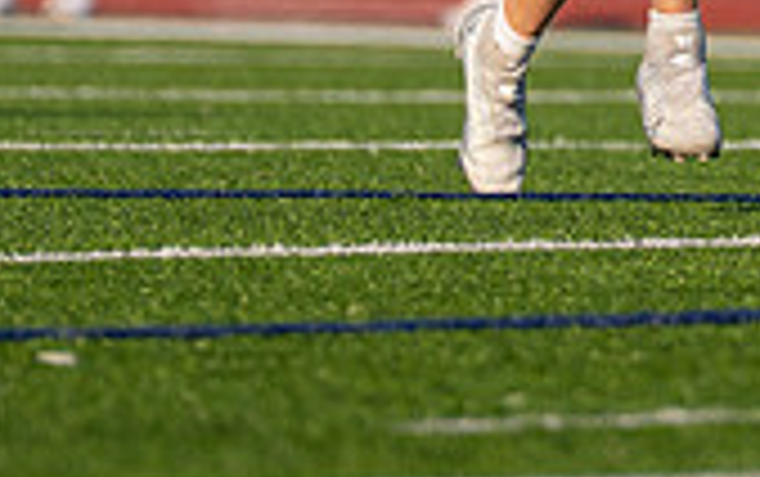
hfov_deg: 1.7
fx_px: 25025
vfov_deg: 1.1
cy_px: -551
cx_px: 875
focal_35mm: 1207
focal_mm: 200
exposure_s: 1/2500
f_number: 2.8
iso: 125
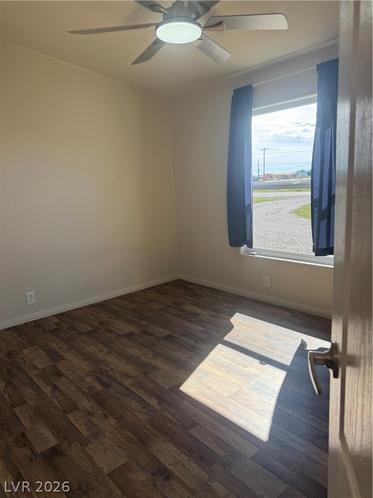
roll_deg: +3.8
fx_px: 345
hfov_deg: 56.8
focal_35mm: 24
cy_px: 249
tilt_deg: -11.0
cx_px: 186
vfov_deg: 71.6
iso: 80
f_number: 1.78
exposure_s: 1/445
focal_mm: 6.76
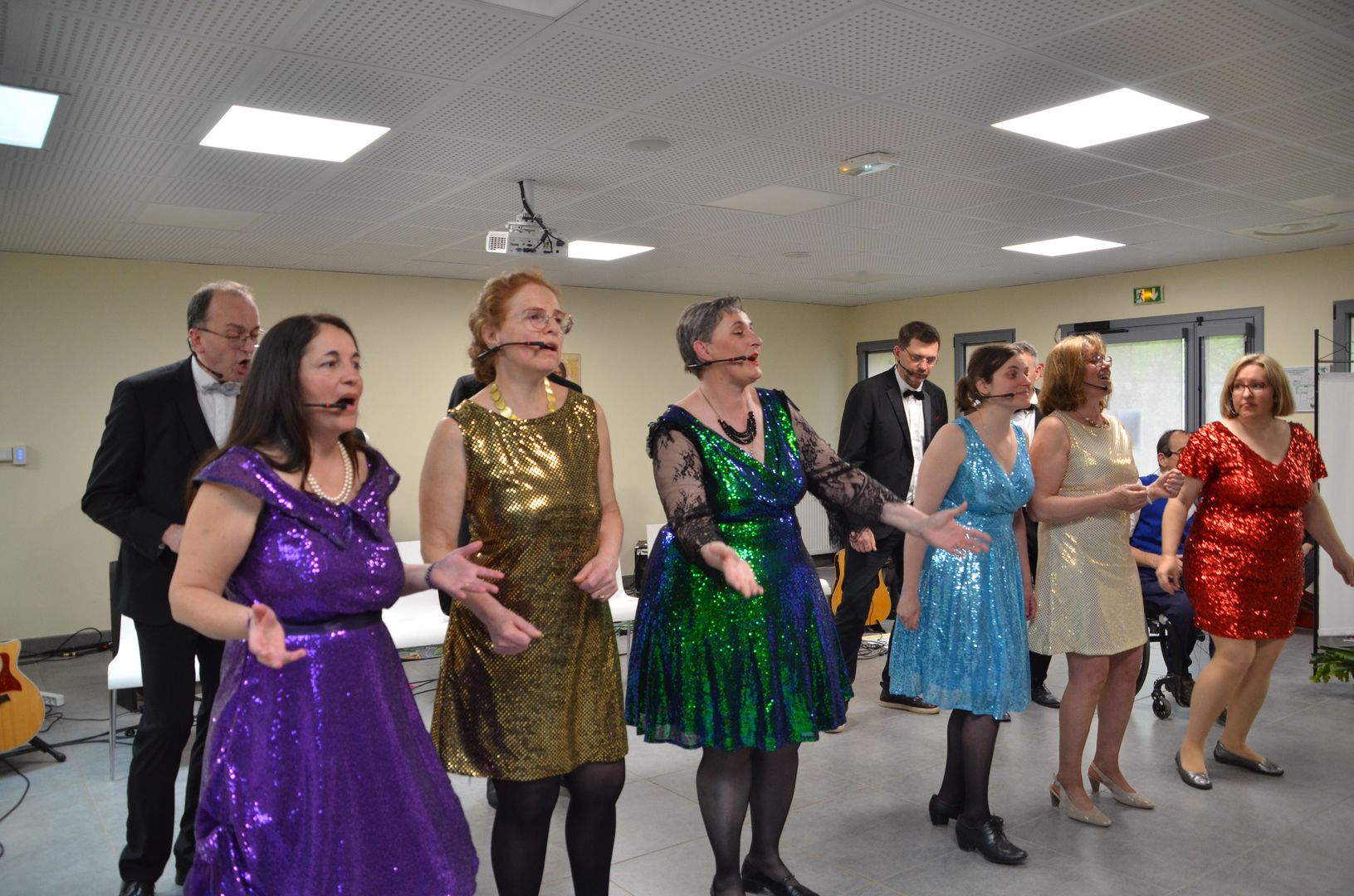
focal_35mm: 27
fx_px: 1013
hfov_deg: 67.5
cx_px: 677
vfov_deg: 47.7
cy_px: 448
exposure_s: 1/60
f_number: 4
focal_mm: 18
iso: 800
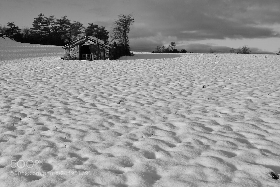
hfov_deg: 49.5
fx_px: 303
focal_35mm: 39
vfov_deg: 34.2
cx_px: 140
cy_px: 94
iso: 640
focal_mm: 26
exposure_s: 1/800
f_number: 14
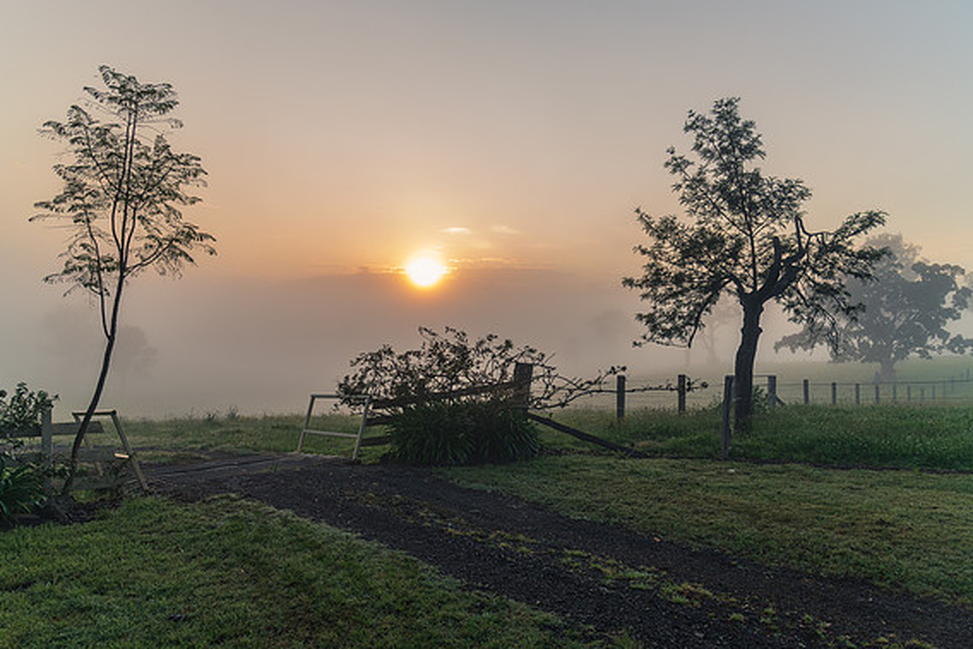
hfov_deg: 71.5
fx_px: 676
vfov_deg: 51.3
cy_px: 318
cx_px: 480
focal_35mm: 25
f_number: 8
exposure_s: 1/40
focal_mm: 24
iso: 200
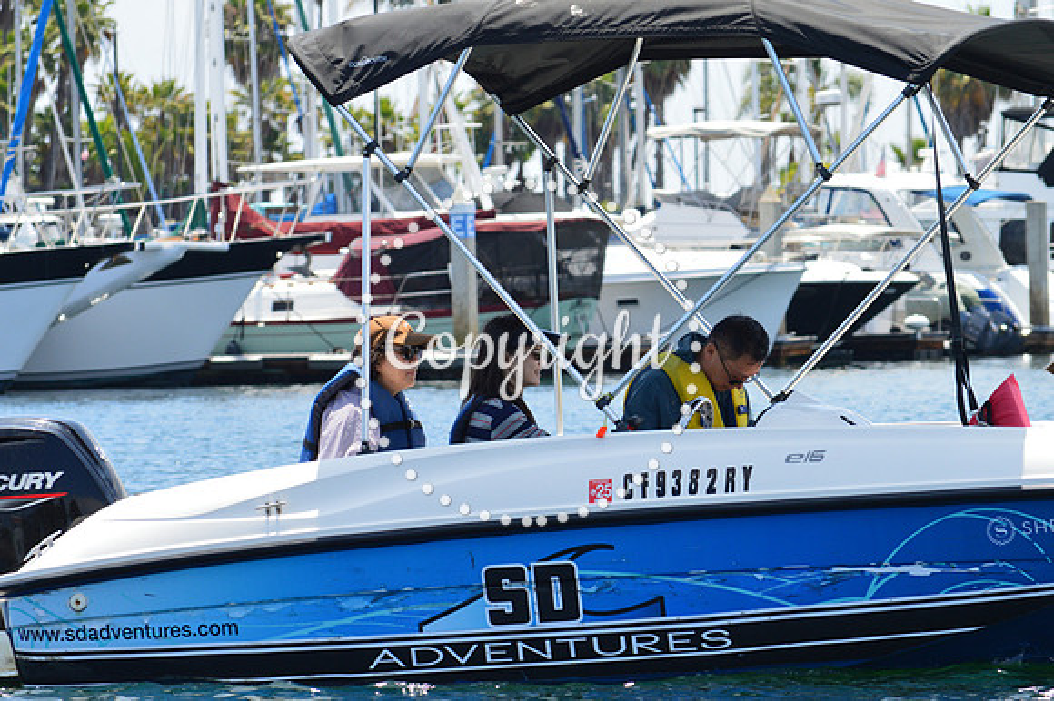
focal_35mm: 240
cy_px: 350
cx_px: 527
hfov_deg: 8.6
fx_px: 7022
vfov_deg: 5.7
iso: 400
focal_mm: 160
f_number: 11
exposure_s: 1/400
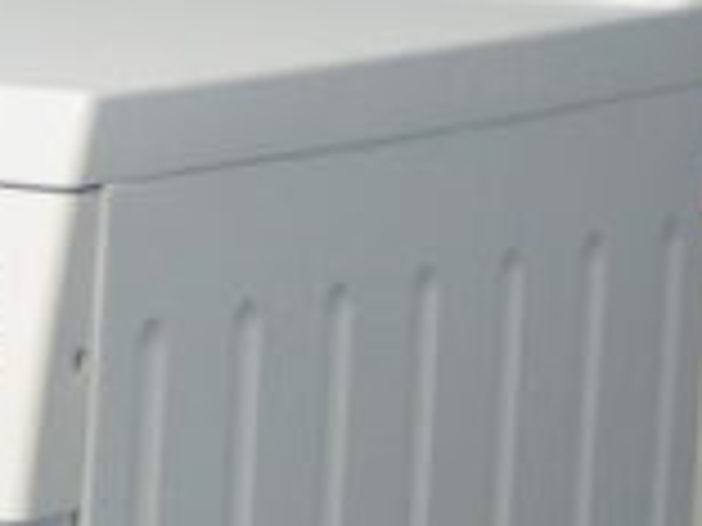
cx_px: -392
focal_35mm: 473
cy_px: 1203
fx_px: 9592
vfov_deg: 3.1
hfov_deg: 4.2
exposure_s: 1/30
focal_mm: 50
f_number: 5.6
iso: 800
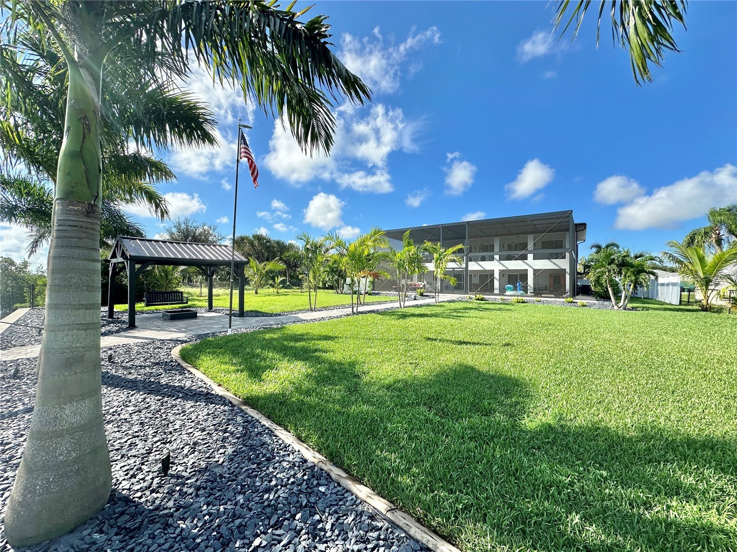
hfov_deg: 102.1
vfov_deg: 85.7
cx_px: 368
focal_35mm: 14
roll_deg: -1.2
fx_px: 298
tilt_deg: +1.6
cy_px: 276
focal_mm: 2.22
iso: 40
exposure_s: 1/1855
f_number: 2.2
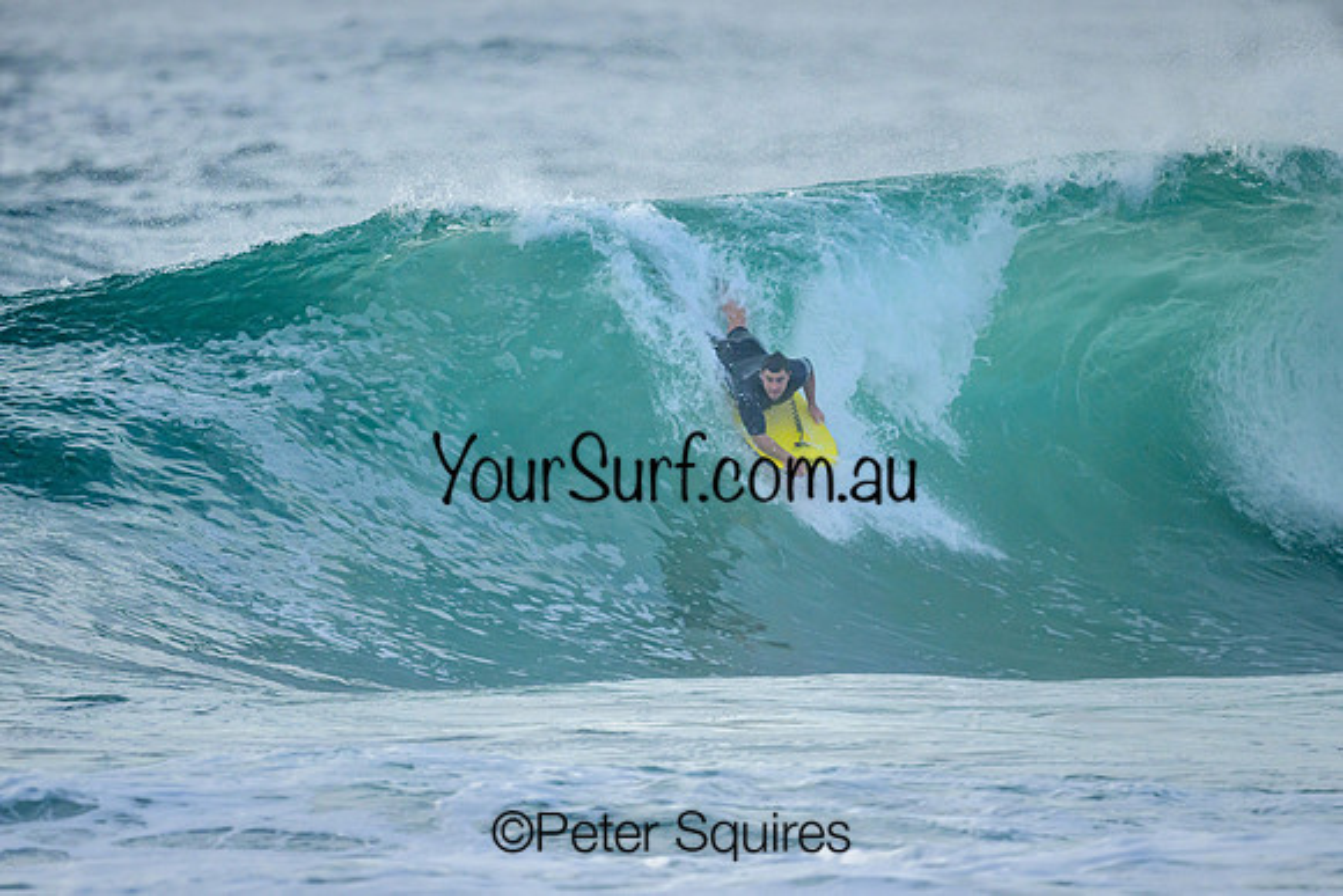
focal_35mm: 982
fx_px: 36627
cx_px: 646
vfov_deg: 1.4
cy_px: 408
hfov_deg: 2.1
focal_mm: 800
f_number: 6.3
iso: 800
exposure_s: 1/2500
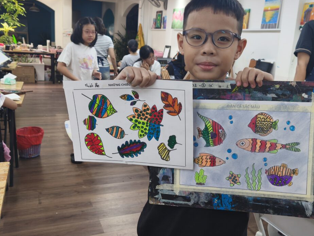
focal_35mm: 38
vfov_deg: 37.7
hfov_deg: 48.9
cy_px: 108
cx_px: 170
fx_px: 345
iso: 80
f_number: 1.7
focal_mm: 5.35
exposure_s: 1/149
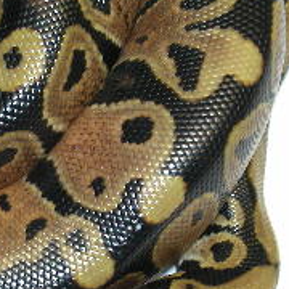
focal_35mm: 170
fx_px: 1606
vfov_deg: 10.3
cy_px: 220
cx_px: 55
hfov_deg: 10.3
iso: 100
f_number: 4
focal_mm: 13.6
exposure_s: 1/30
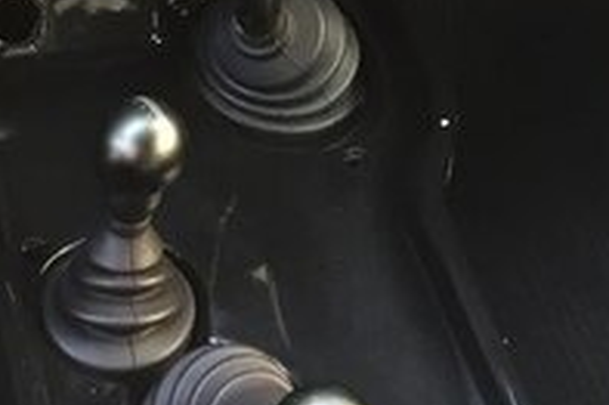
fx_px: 1707
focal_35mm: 101
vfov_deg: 12.6
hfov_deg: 20.1
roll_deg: -13.8
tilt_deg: -27.9
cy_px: -264
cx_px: 424
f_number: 2.2
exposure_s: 1/33
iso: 80
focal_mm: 4.15
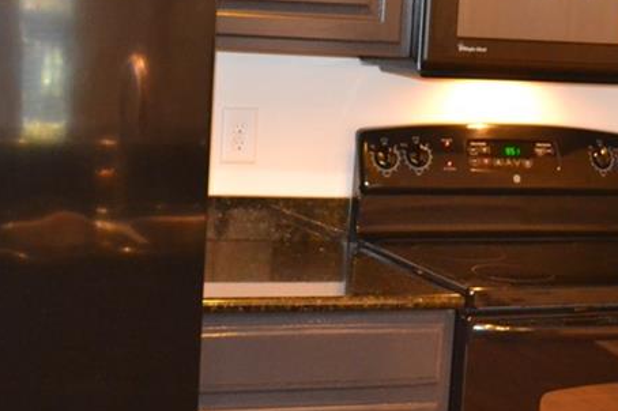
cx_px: 324
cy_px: 140
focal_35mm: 88
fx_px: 1510
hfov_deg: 23.1
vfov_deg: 15.5
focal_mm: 26
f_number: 4.2
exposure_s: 1/30
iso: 3200
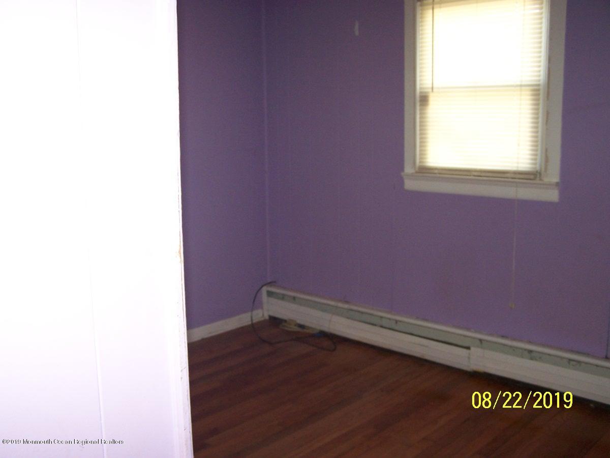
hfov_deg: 49.0
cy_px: 229
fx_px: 670
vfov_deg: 37.7
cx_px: 305
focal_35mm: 38
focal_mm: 6.3
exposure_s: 1/60
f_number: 2.8
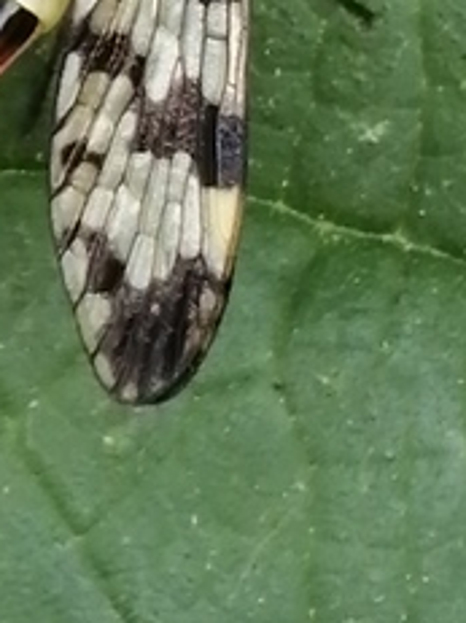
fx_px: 5174
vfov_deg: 6.8
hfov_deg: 5.2
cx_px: 94
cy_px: -162
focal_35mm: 288
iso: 80
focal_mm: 3.46
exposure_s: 1/180
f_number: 1.8
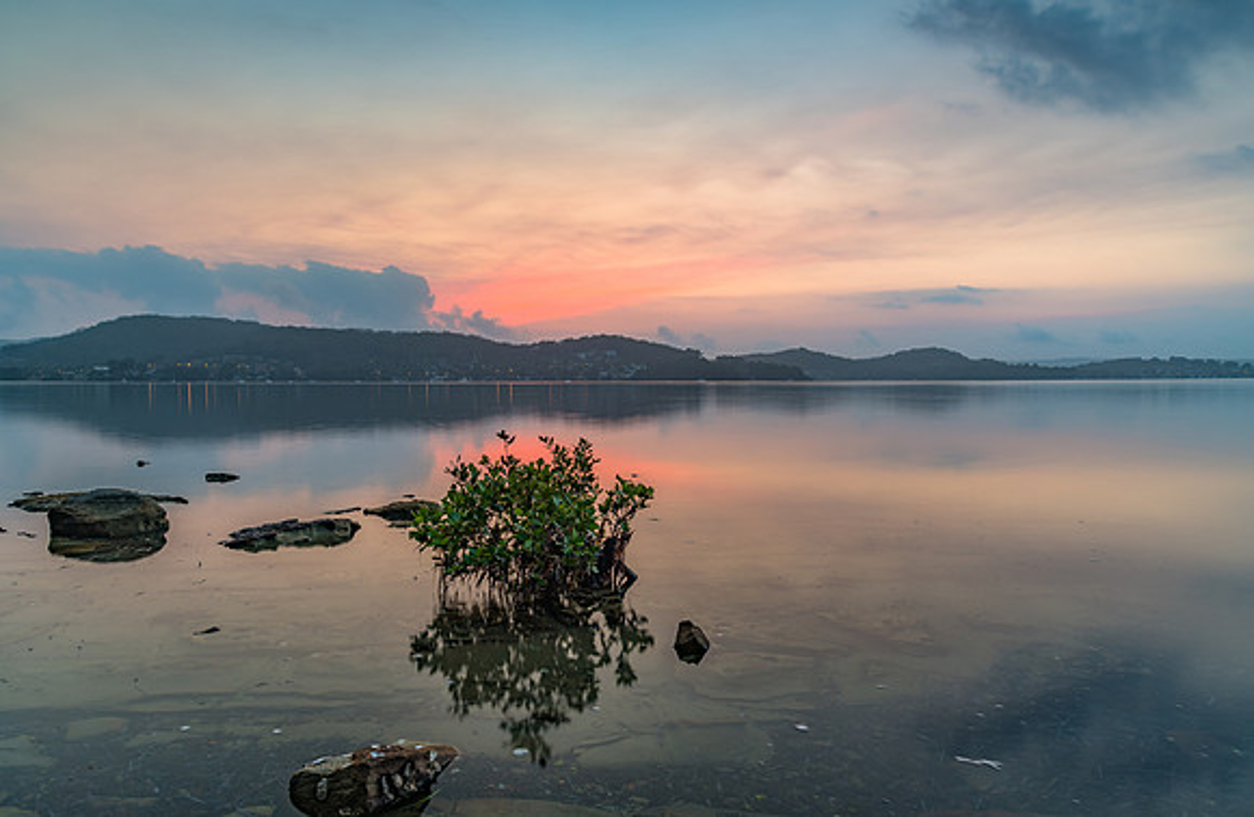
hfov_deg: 70.8
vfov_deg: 49.7
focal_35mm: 25
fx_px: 882
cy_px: 408
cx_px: 633
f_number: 8
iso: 64
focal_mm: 24
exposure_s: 4
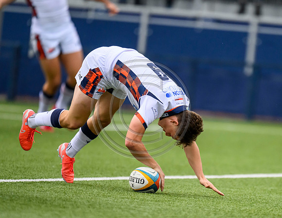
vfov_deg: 2.1
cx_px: 193
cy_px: 118
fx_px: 6007
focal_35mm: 728
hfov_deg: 2.7
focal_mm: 560
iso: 4000
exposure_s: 1/4000
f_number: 4
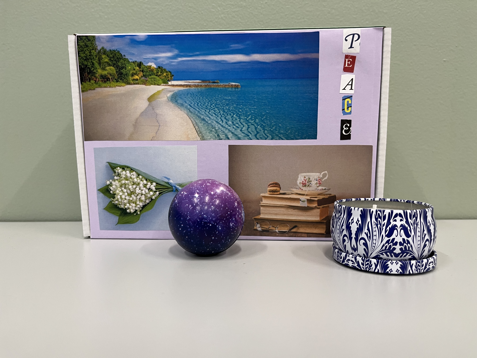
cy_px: 179
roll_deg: +0.1
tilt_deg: -3.7
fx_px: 358
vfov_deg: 53.1
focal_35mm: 26
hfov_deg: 67.3
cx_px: 238
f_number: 1.6
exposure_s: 1/60
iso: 100
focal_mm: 5.1
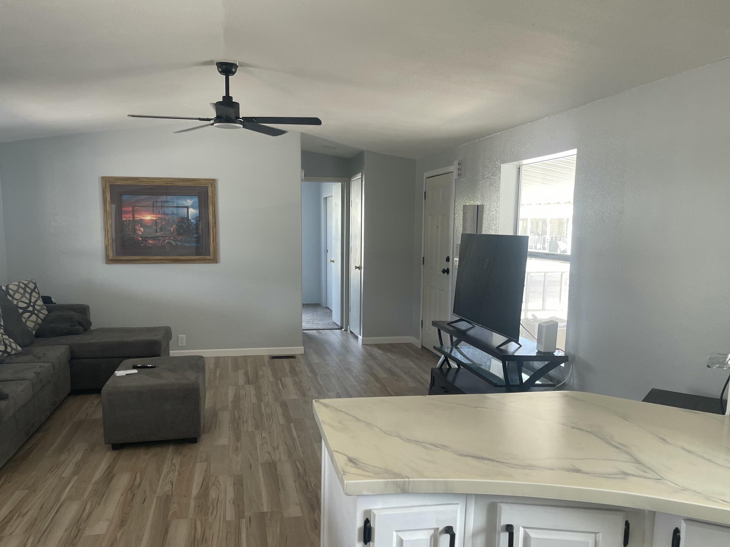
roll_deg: -0.7
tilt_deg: -8.2
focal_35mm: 28
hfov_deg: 63.4
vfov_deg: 49.7
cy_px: 302
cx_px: 344
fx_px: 590
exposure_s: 1/121
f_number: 1.6
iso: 125
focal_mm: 5.1
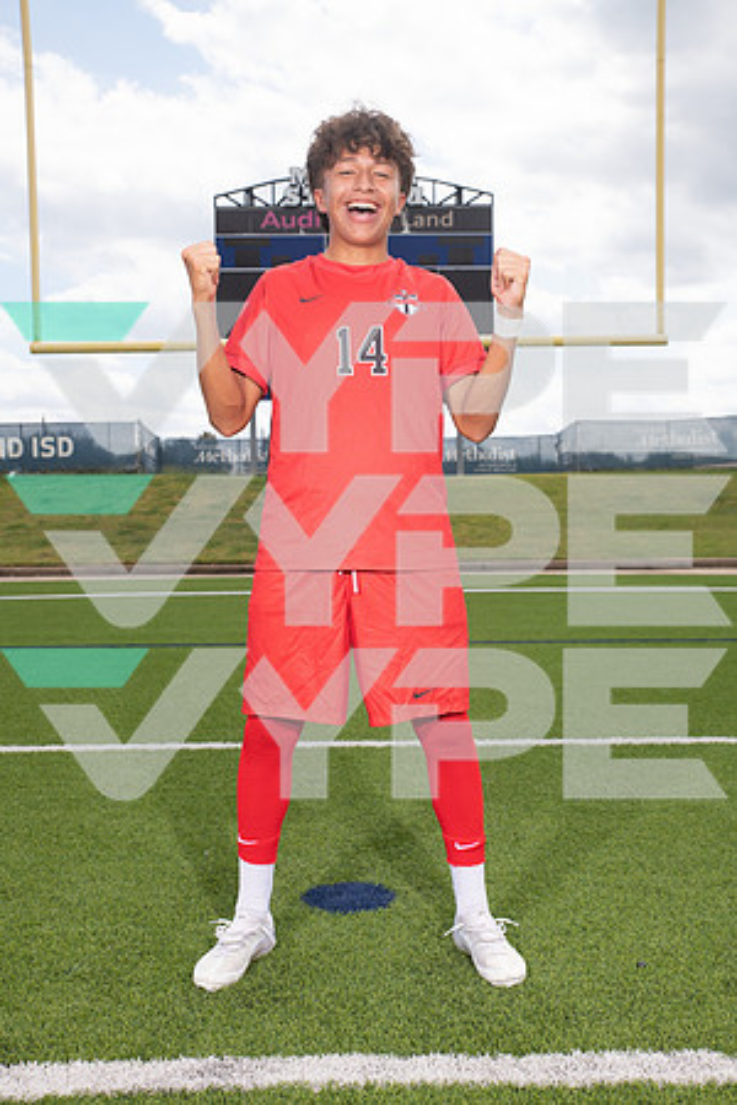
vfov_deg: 50.7
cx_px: 368
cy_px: 552
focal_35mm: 38
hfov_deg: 35.1
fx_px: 1167
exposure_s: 1/400
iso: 125
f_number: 7.1
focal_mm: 38
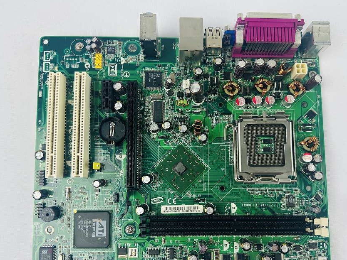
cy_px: 153
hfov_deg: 61.6
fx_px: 291
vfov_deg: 48.0
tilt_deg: -86.4
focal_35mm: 29
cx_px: 187
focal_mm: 6.86
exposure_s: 1/120
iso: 160
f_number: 1.78
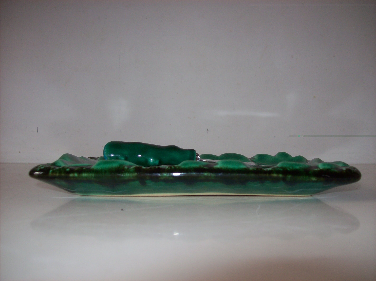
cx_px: 188
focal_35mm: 36
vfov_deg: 39.6
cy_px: 140
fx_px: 391
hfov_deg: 51.4
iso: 80
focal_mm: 6
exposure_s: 1/64
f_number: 2.7
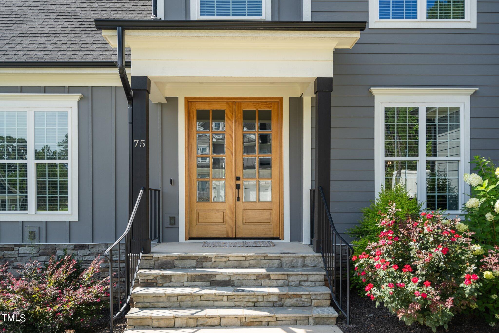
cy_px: 166
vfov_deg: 45.0
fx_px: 402
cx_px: 250
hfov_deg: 63.7
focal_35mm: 29
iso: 125
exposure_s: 1/200
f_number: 4
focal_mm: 29
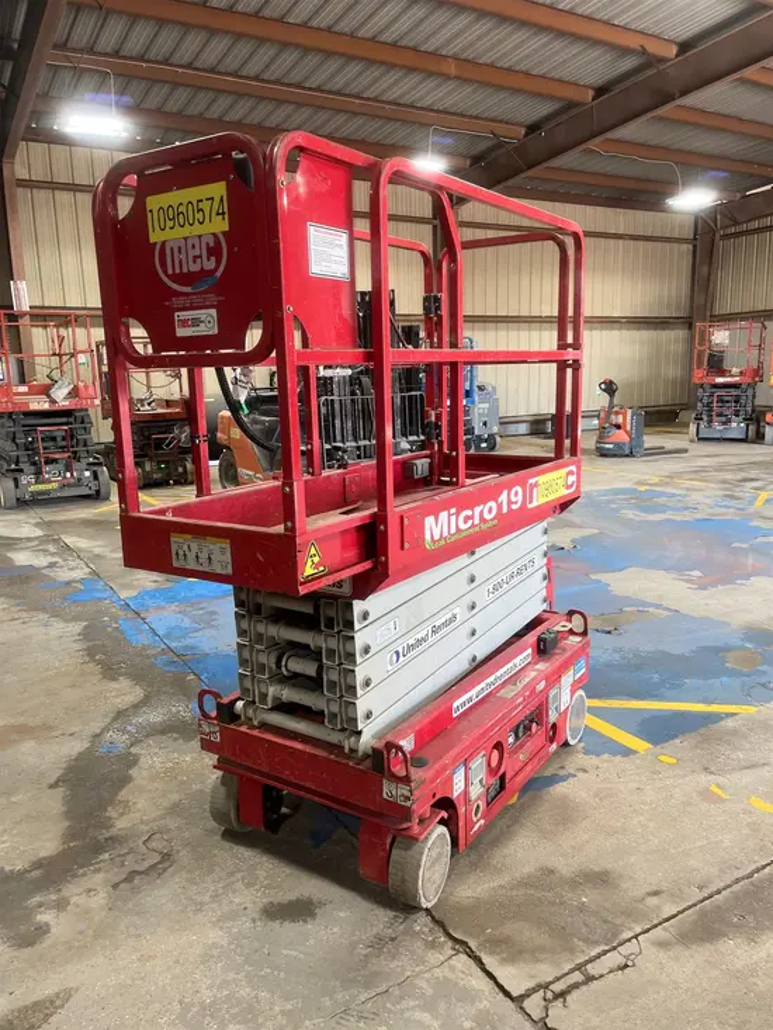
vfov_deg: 67.3
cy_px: 515
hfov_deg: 53.1
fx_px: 774
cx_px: 386
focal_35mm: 26
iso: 100
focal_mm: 5.1
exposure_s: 1/60
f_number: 1.6
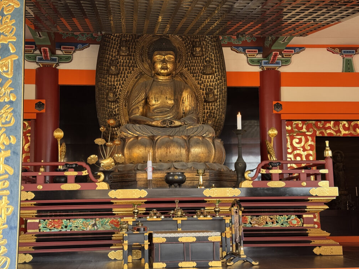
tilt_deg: +8.8
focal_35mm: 49
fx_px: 508
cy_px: 136
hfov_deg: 38.9
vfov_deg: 29.7
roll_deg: +0.9
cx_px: 183
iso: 100
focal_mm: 6.76
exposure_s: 1/69
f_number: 1.78
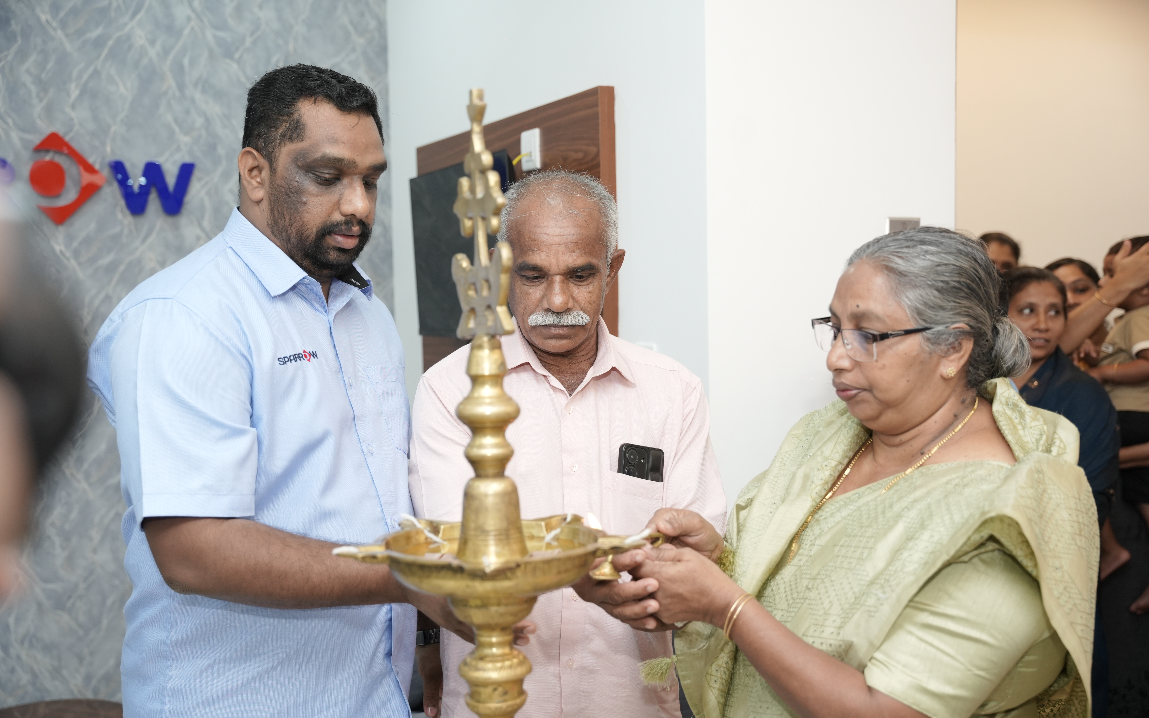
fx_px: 1341
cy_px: 380
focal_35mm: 43
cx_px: 576
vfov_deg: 30.0
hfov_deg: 46.4
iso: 800
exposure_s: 1/160
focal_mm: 41.8
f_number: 3.5
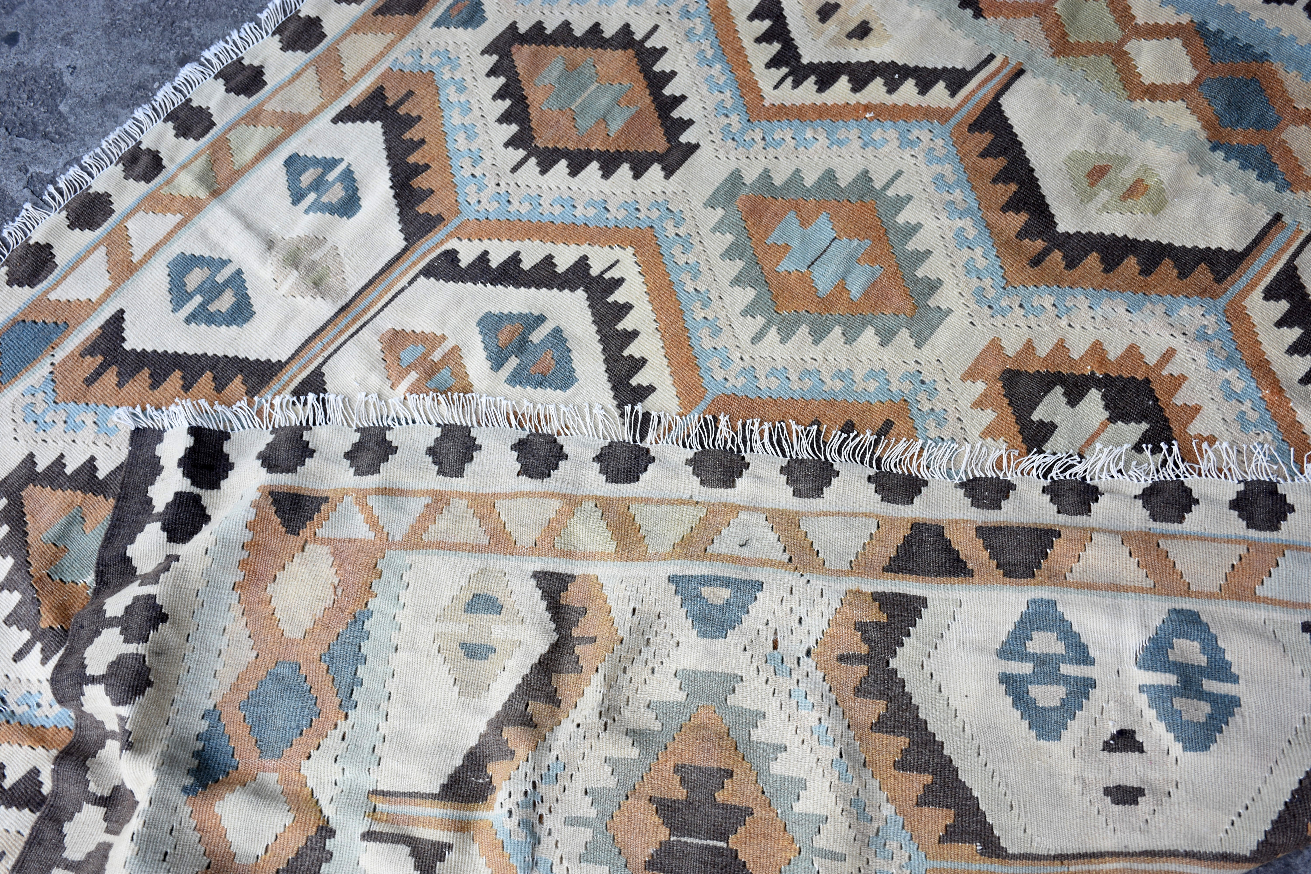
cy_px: 437
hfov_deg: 47.9
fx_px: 1475
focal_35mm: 40
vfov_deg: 33.0
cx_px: 656
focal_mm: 27
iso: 200
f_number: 5.6
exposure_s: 1/60
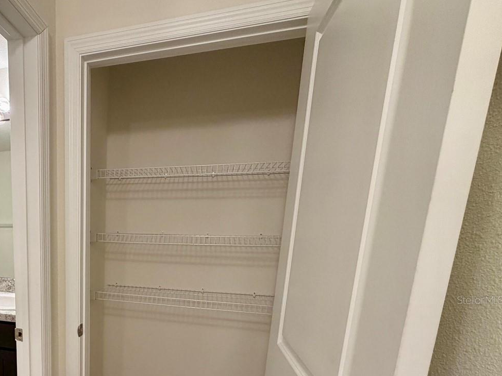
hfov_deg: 66.4
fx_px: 333
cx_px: 93
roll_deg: -0.6
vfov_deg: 54.9
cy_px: 300
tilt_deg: -11.8
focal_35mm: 23
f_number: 2.2
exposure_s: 1/60
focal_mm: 2.22
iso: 250
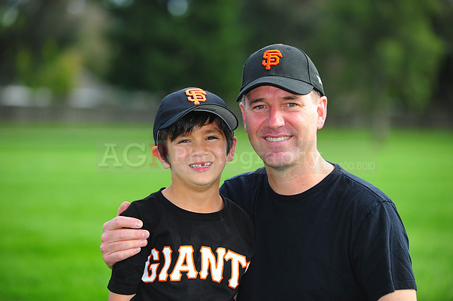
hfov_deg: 19.5
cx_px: 226
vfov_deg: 13.0
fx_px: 1320
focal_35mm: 105
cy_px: 150
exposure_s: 1/1250
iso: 400
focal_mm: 105
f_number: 4
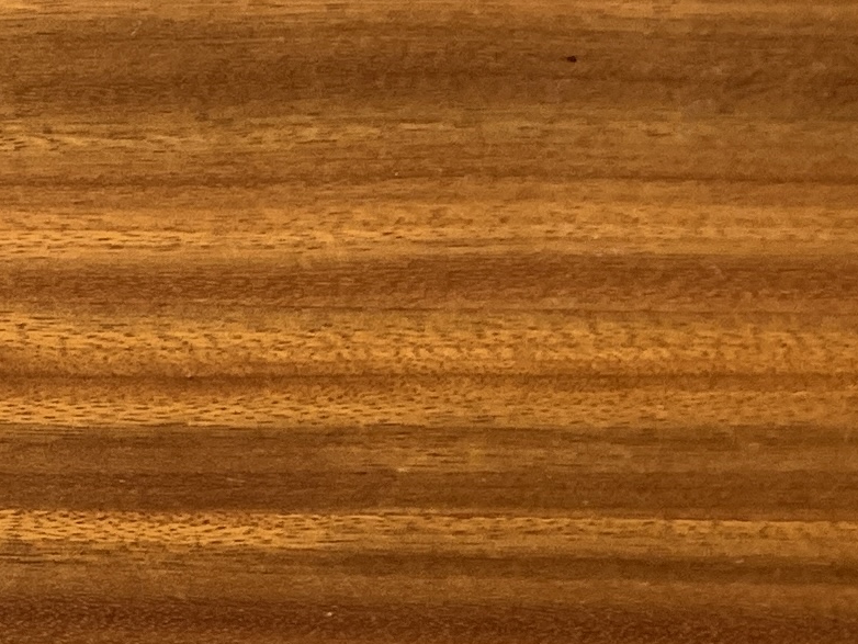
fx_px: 3322
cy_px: 1396
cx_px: -1163
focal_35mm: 134
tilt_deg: -81.9
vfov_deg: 10.0
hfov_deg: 12.0
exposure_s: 1/121
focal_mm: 4.25
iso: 80
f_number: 1.8
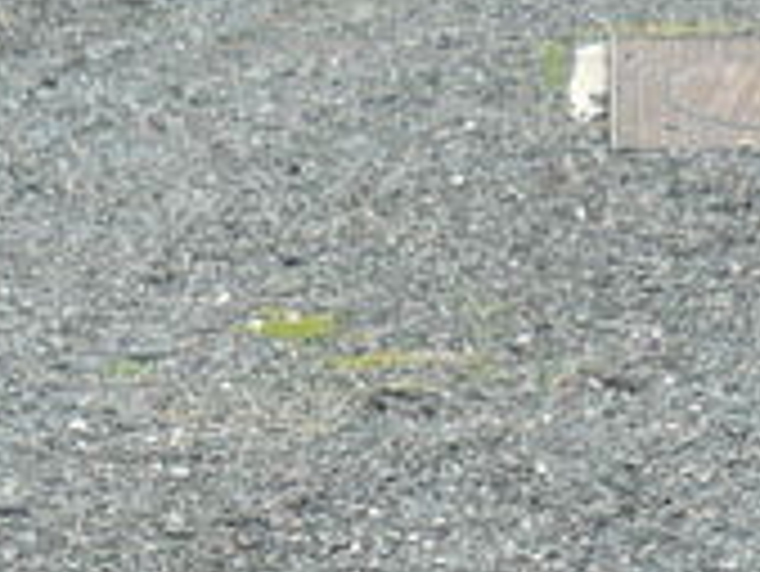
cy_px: 1342
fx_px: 5449
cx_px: 103
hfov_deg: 8.0
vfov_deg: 5.8
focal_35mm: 248
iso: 100
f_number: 2.8
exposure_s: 1/80
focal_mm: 7
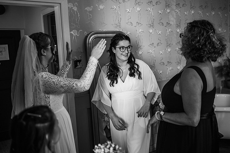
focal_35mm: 36
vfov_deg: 36.8
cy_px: 76
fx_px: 230
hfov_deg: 53.2
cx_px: 114
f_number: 2
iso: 400
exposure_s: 1/200
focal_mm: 35
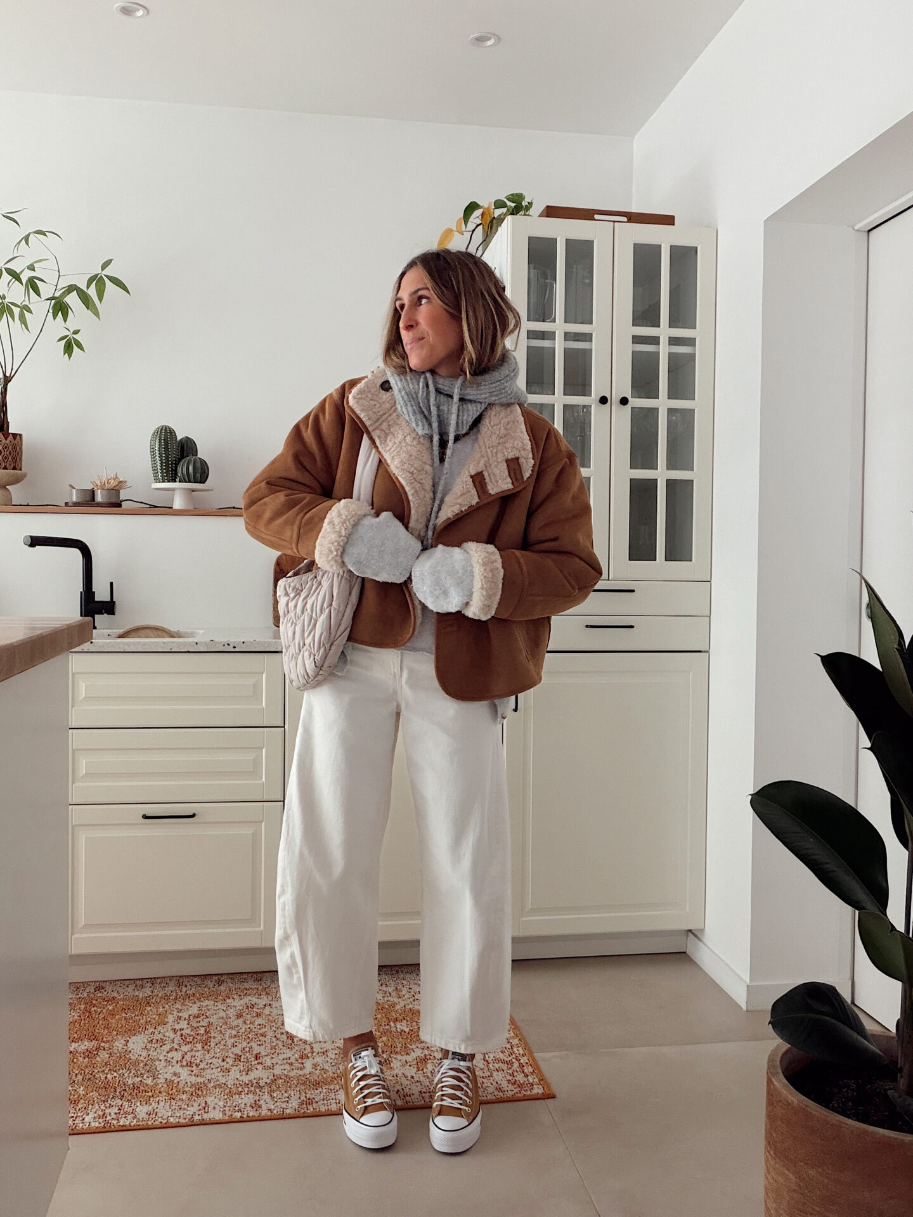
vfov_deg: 60.0
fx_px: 1055
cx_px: 456
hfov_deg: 46.8
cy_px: 608
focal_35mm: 30
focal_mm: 2.71
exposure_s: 1/109
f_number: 1.9
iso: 80
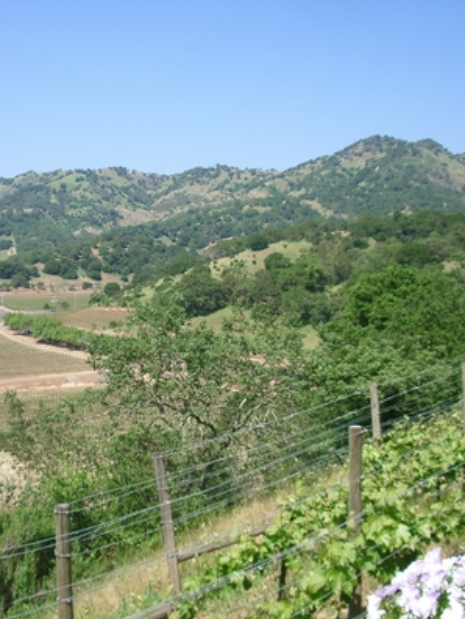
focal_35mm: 47
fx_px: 841
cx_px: 168
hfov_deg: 30.7
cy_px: 309
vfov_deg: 40.4
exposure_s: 1/320
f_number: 4.3
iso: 80
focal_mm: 5.8
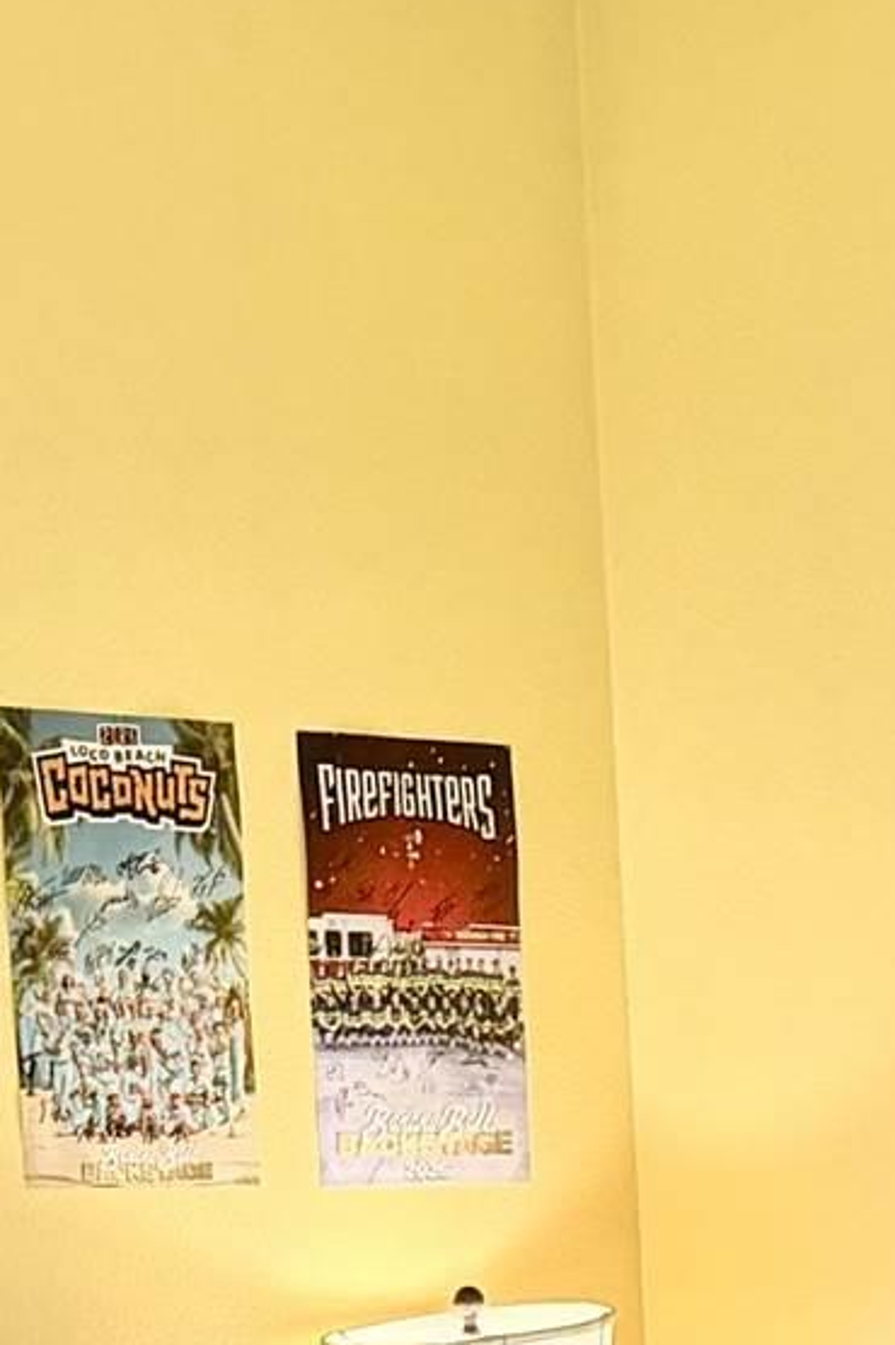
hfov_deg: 9.8
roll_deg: +2.6
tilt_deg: -7.1
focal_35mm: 138
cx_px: 1006
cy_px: 1751
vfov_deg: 14.3
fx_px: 5152
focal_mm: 6.76
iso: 200
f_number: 1.78
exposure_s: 1/120
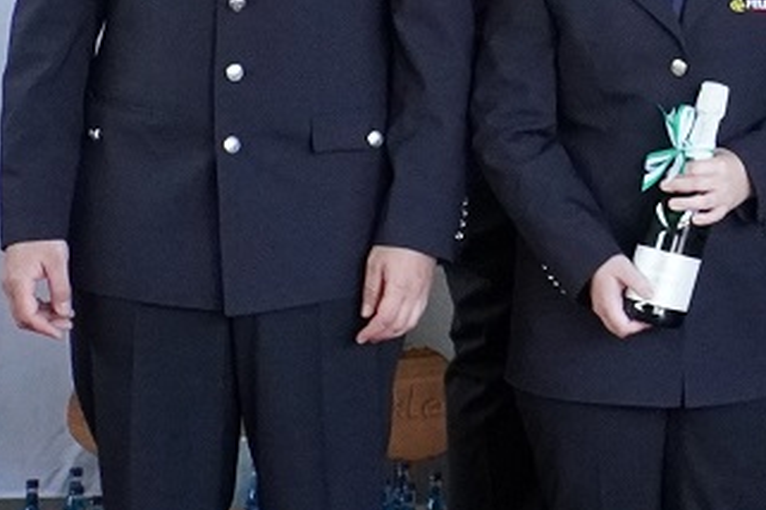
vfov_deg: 9.1
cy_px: -207
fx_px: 3135
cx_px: 1281
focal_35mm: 147
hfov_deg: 12.9
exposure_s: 1/160
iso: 3200
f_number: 4
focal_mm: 21
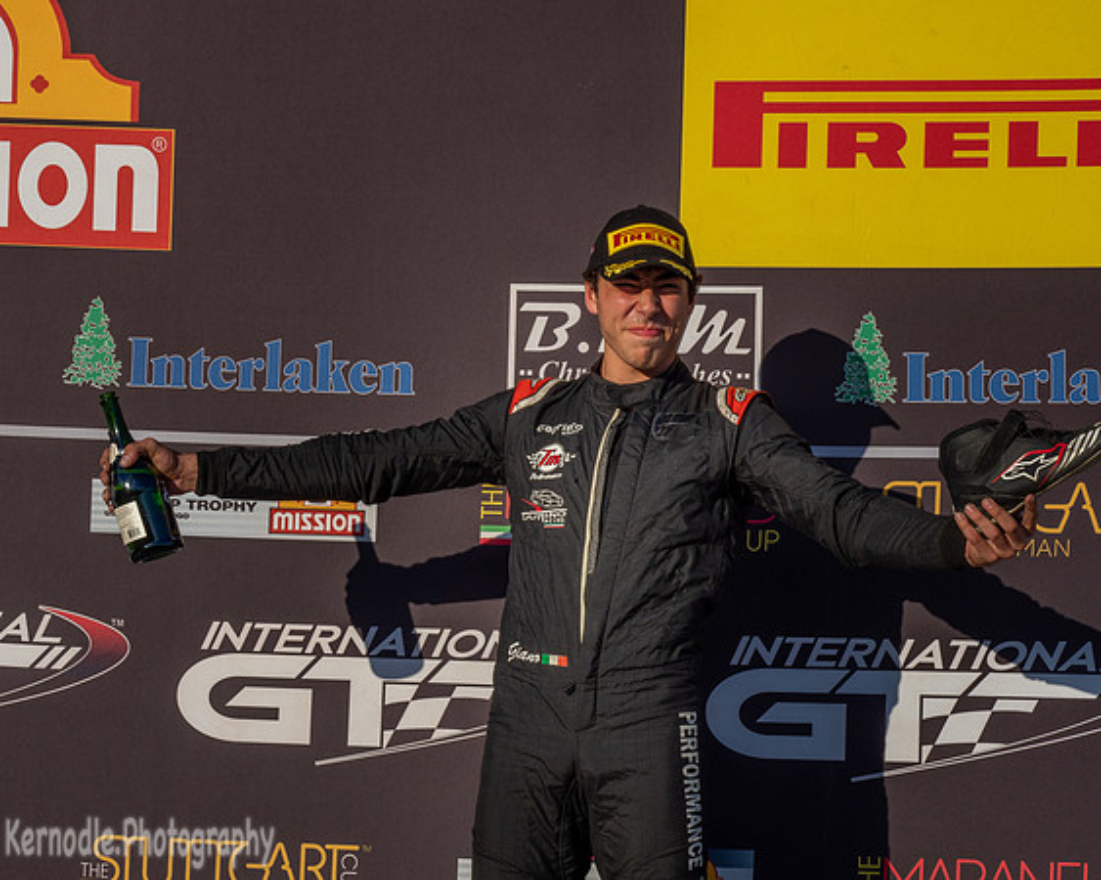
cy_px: 440
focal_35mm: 104
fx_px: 3391
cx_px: 514
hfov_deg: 18.4
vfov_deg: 14.8
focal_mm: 50
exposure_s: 1/160
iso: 200
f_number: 13
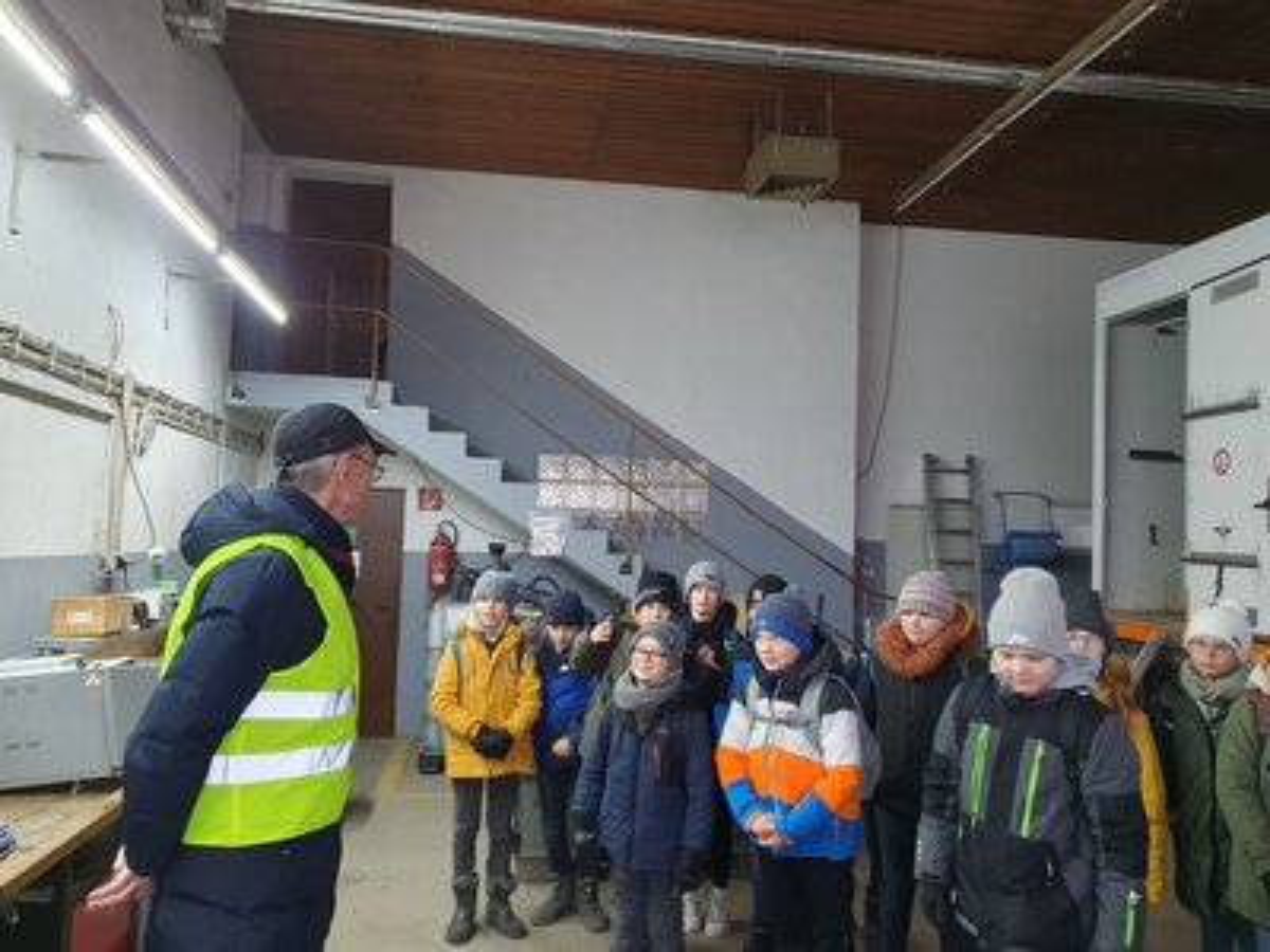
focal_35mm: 26
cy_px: 476
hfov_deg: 67.3
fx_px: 954
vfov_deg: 53.1
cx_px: 635
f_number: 1.5
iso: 200
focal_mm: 4.32
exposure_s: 1/50
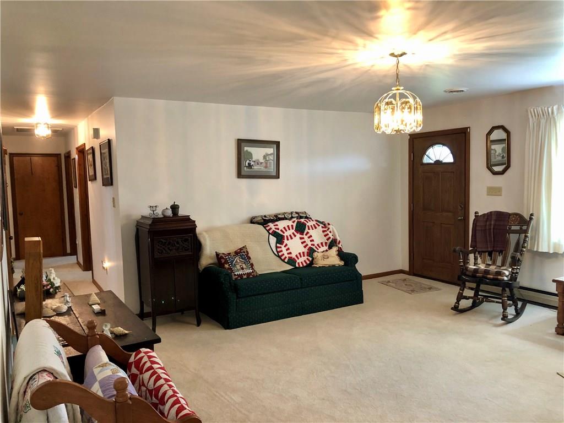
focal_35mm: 28
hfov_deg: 63.4
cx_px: 282
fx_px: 456
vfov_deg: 49.7
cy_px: 212
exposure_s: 1/15
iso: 50
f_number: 1.8
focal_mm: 3.99
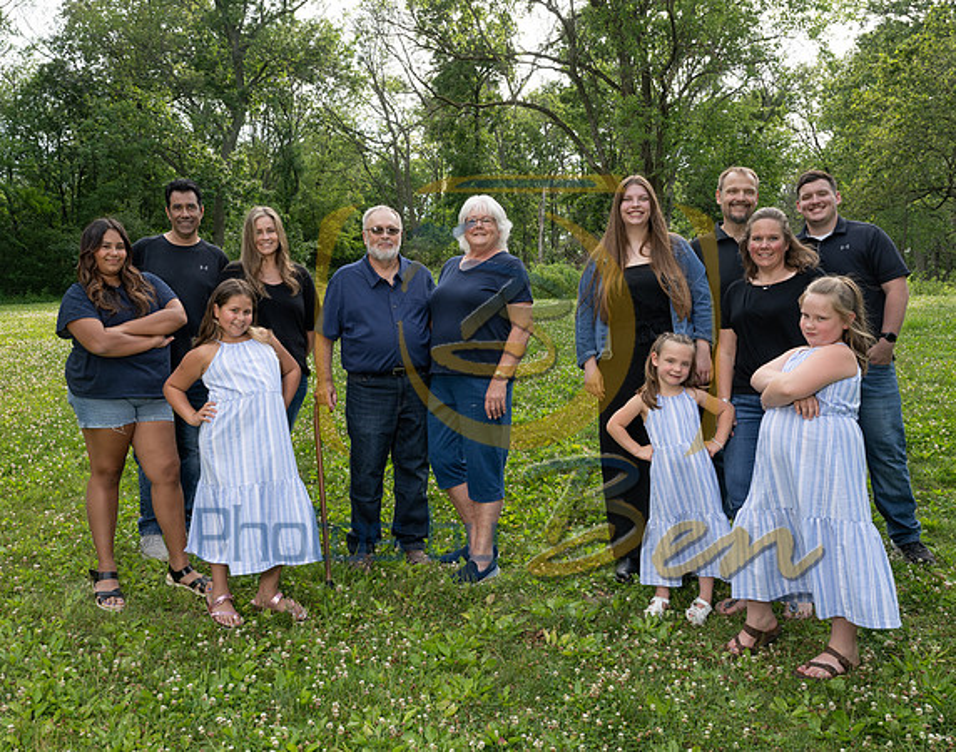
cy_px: 324
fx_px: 931
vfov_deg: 43.9
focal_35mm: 33
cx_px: 437
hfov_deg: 54.3
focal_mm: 25.5
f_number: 7.1
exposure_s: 1/200
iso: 200
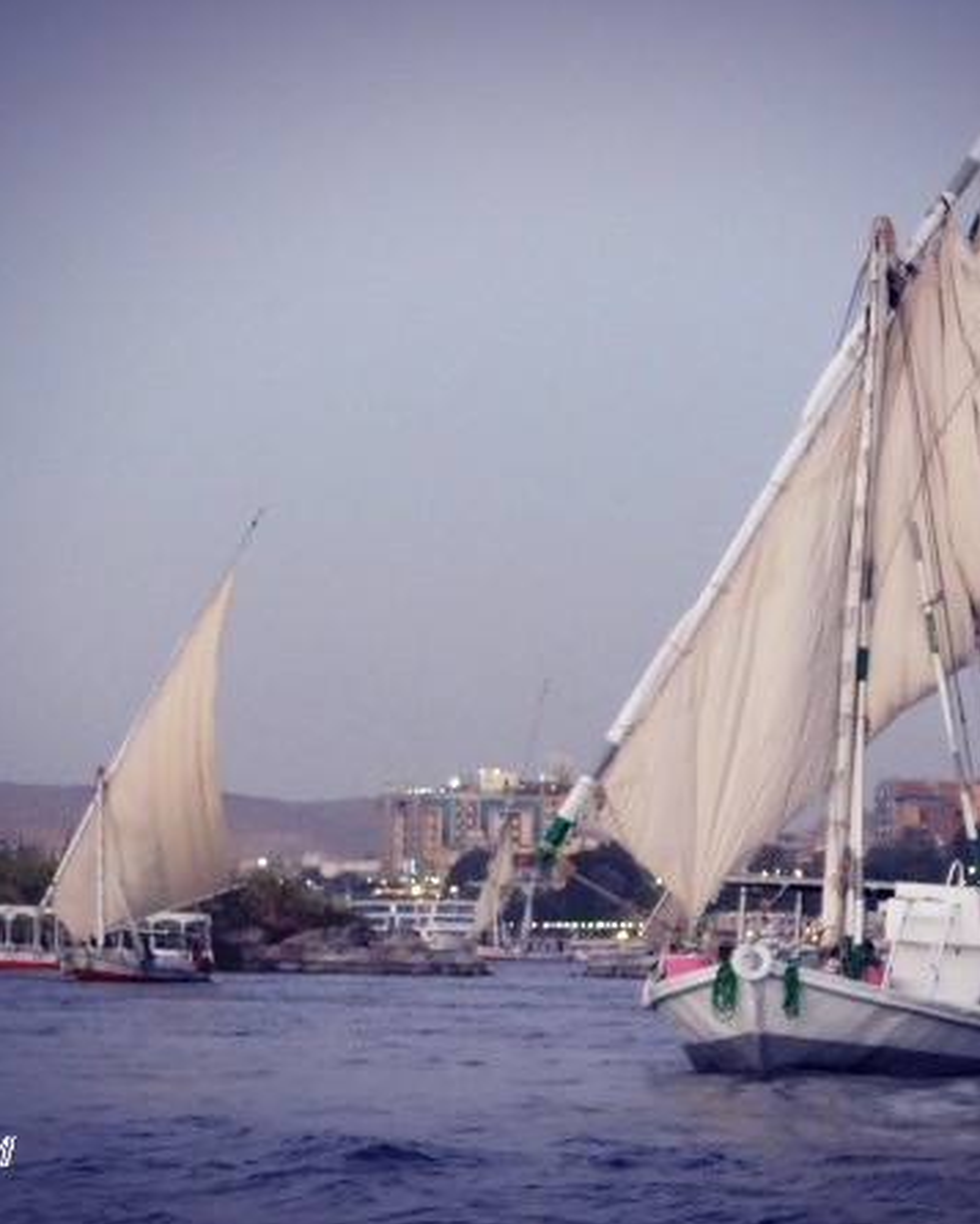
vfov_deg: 14.8
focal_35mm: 130
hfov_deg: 11.9
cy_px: 612
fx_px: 4712
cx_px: 576
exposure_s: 1/25
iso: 800
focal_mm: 17.6
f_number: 4.6
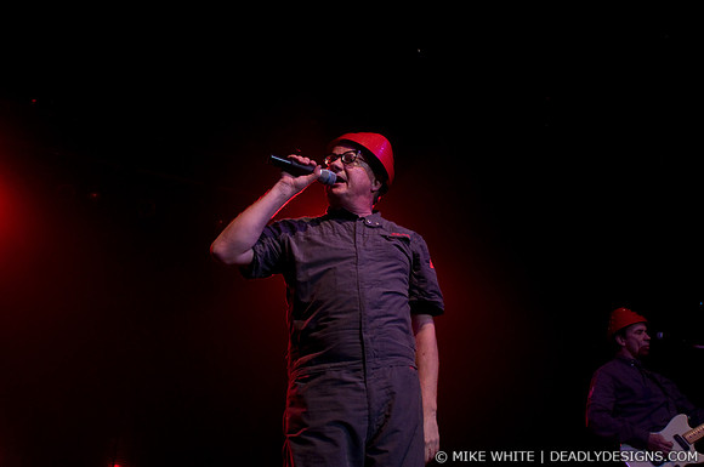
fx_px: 586
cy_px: 234
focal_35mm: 30
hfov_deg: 62.0
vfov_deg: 43.5
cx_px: 352
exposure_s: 1/320
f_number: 3.2
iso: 1000
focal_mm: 20
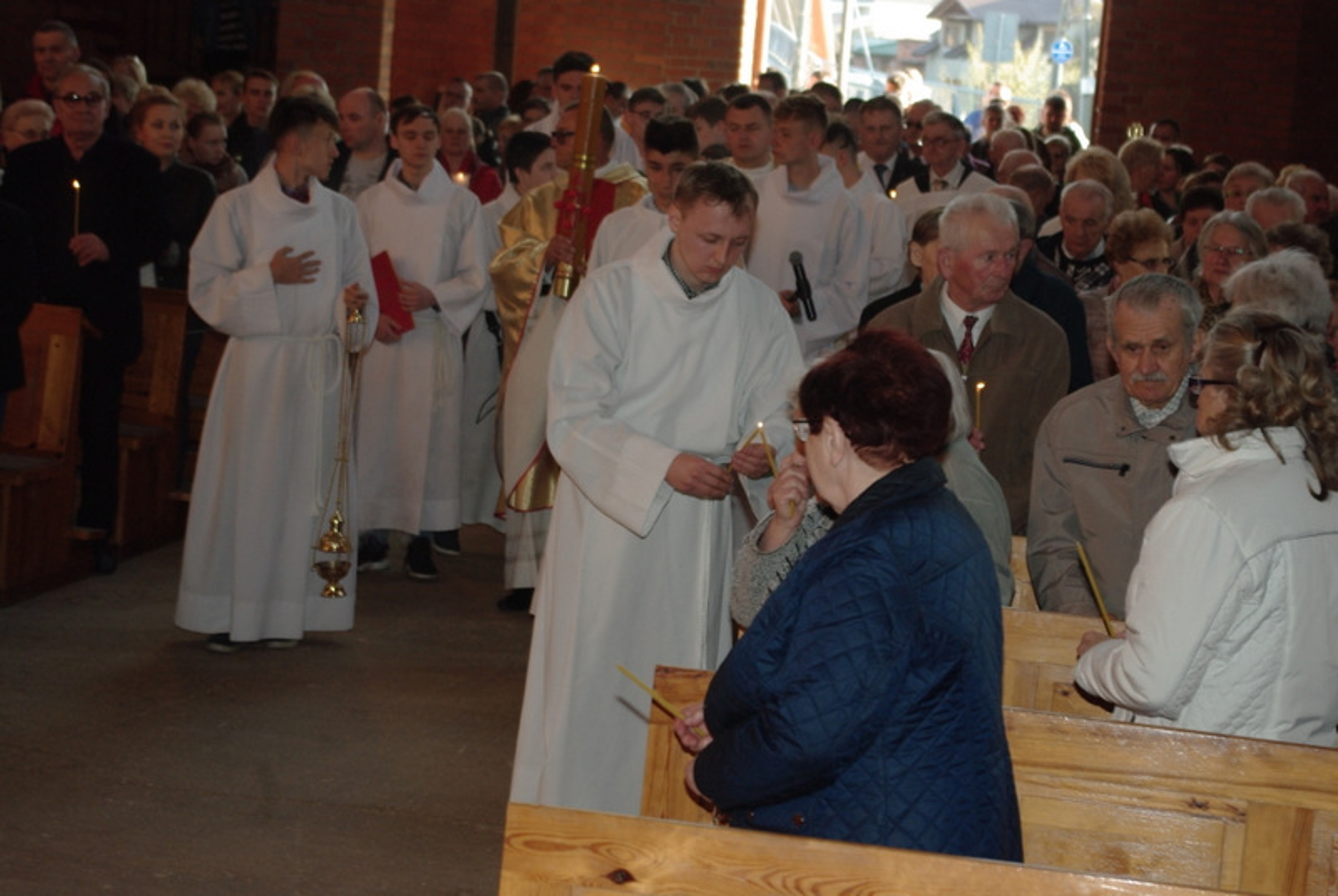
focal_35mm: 82
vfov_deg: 16.7
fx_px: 3052
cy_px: 448
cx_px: 669
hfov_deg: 24.7
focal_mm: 55
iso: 560
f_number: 5.6
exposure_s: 1/60
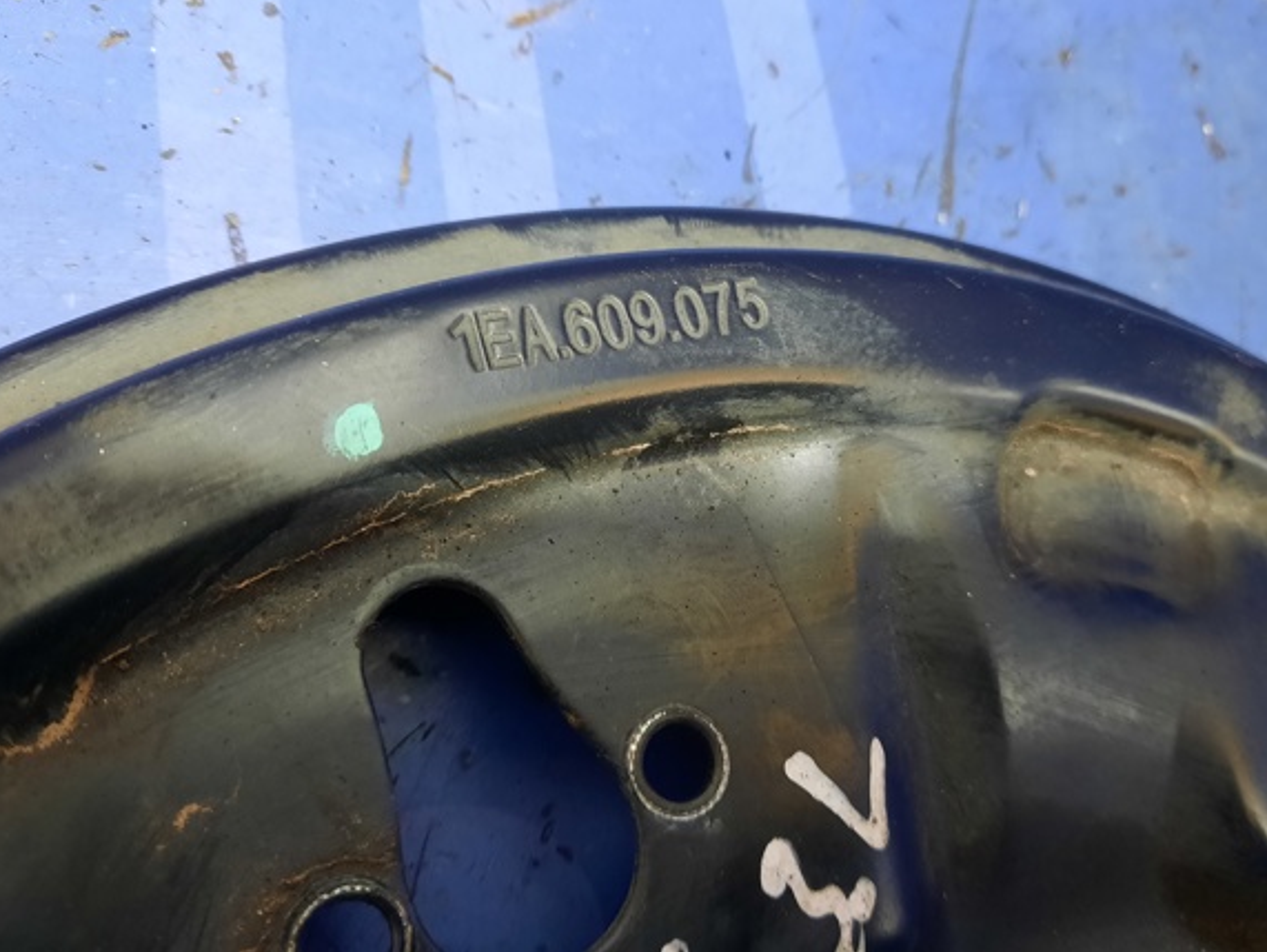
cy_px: 422
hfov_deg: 63.4
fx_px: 1025
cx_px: 666
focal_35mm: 28
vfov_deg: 49.7
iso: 640
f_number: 2
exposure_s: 1/25
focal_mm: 4.6
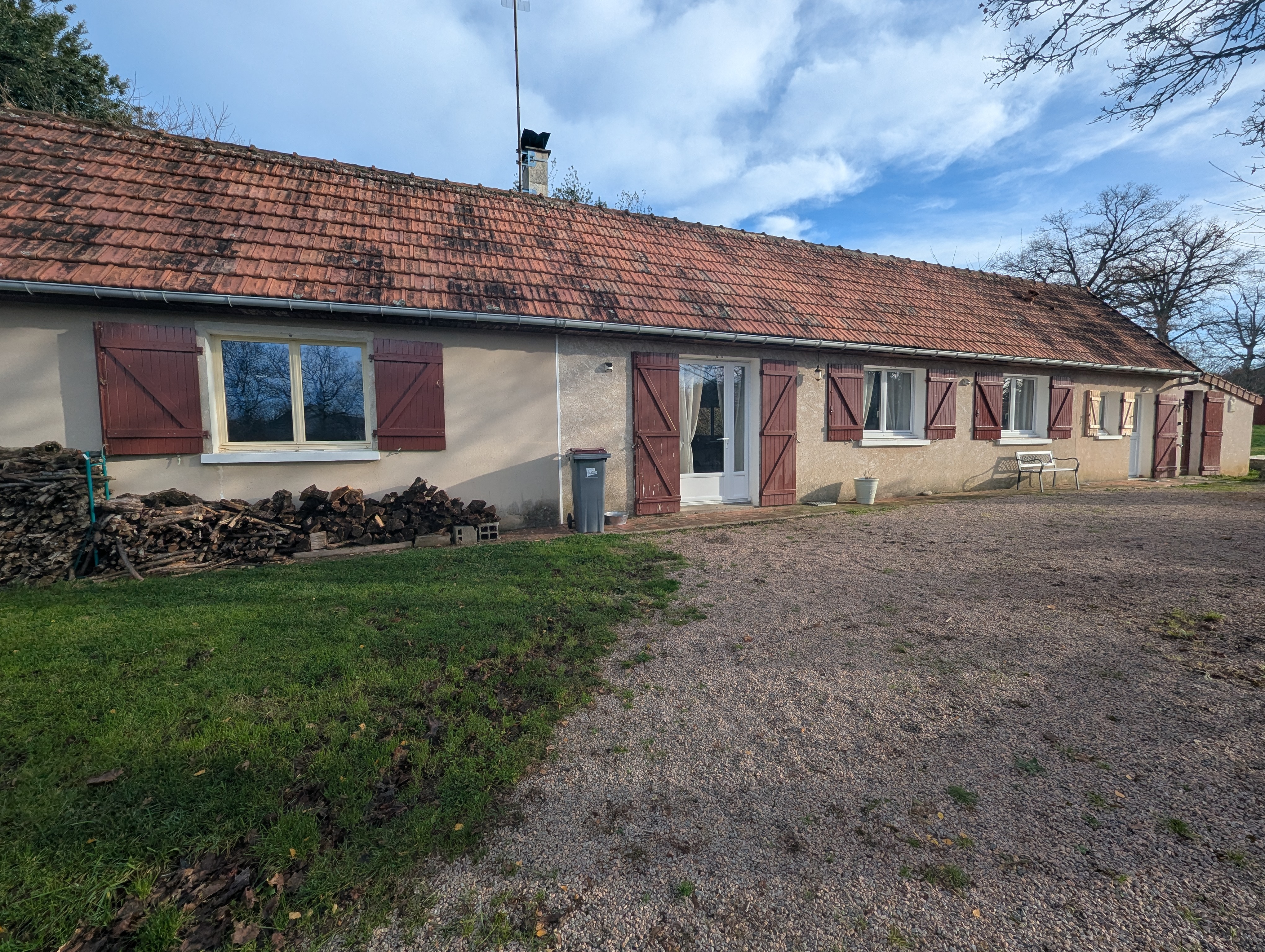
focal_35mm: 13
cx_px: 632
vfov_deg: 90.1
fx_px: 476
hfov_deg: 106.1
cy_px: 476
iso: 48
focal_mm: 1.95
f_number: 2.2
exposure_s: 1/826
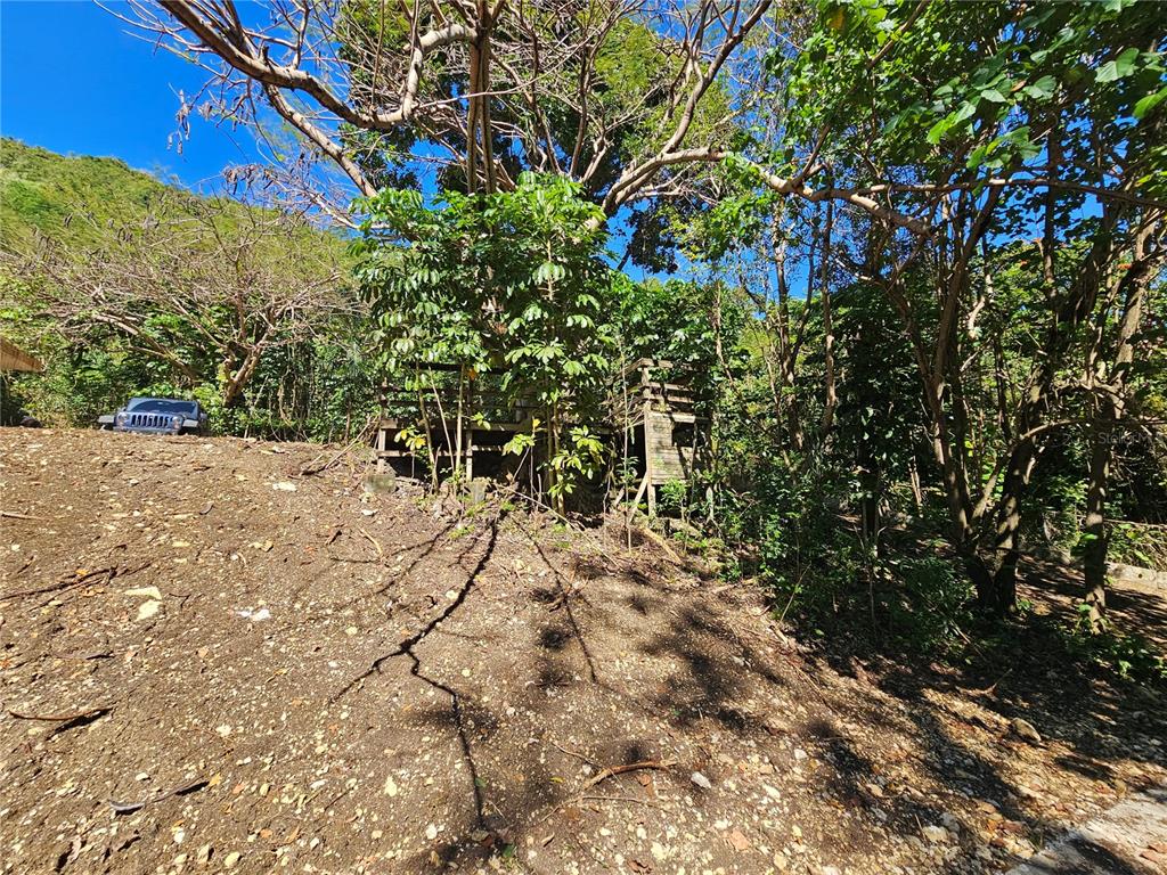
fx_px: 438
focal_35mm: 13
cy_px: 438
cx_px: 584
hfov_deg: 106.2
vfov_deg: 89.9
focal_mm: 2.2
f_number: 2.2
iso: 50
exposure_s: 1/871
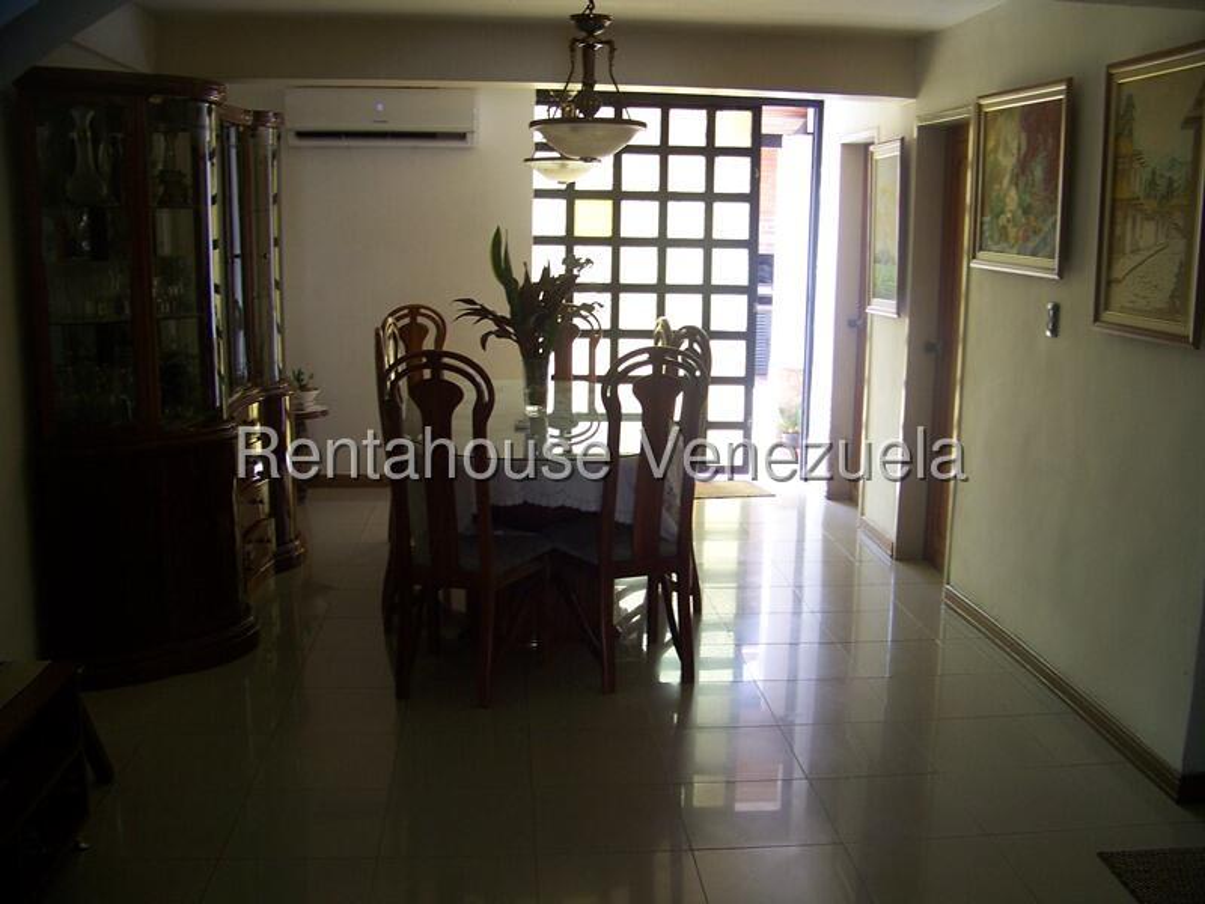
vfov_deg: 39.7
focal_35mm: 36
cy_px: 452
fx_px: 1253
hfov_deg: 51.4
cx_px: 602
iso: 80
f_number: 2.8
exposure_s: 1/30
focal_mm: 5.85
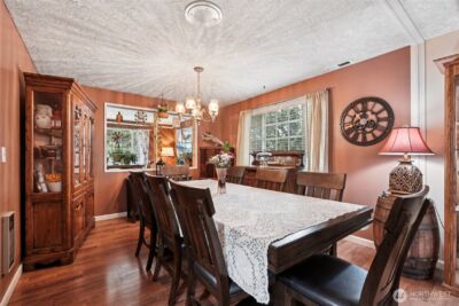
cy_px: 153
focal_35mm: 16
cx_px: 230
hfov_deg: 96.7
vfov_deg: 73.8
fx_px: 204
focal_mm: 16
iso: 400
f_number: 8
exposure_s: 1/4
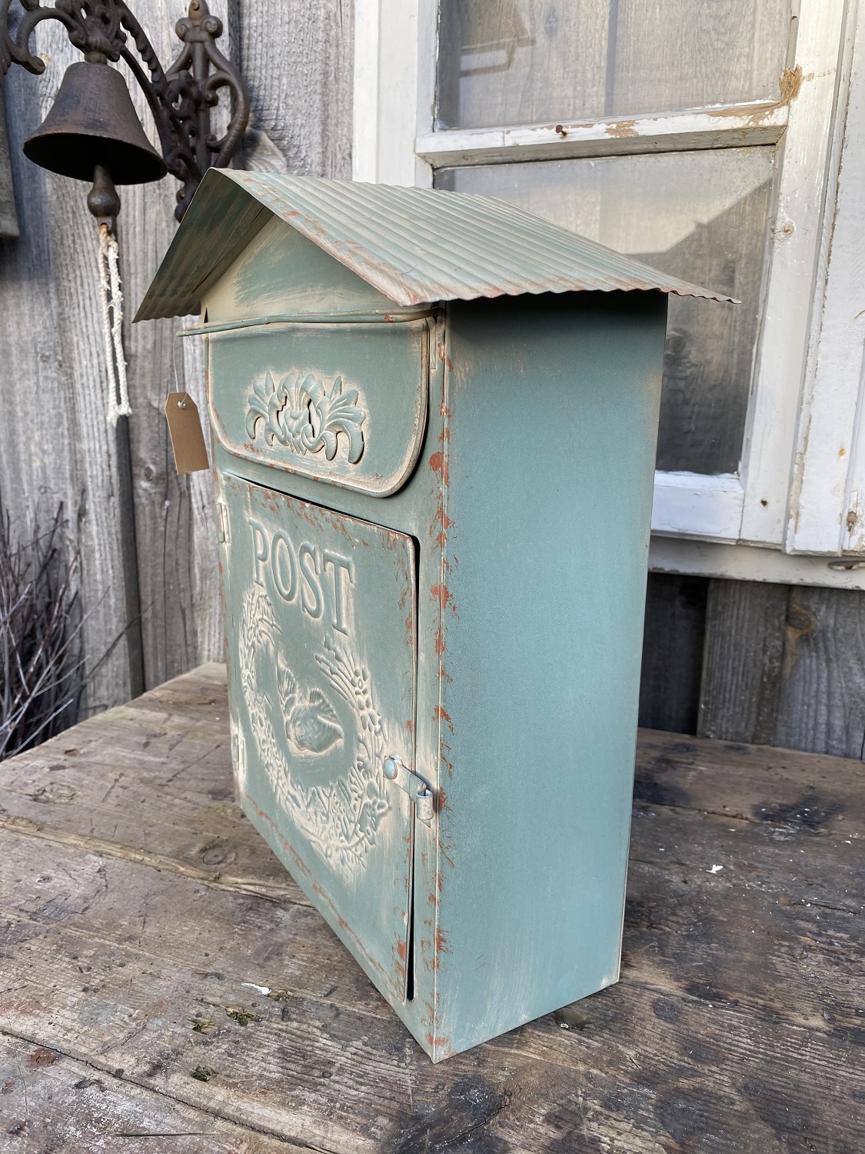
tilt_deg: -13.5
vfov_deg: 67.3
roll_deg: -0.9
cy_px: 577
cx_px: 432
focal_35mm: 26
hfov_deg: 53.1
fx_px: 866
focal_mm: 4.25
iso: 32
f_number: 1.8
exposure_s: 1/304
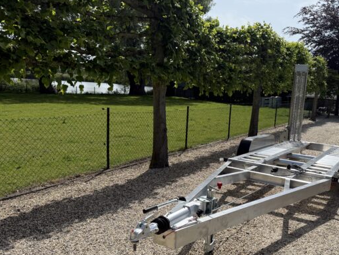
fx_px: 323
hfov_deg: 54.0
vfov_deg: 42.8
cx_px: 231
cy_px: 148
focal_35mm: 33
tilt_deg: -10.1
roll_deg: -3.4
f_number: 1.78
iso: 80
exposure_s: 1/6173
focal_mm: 6.76
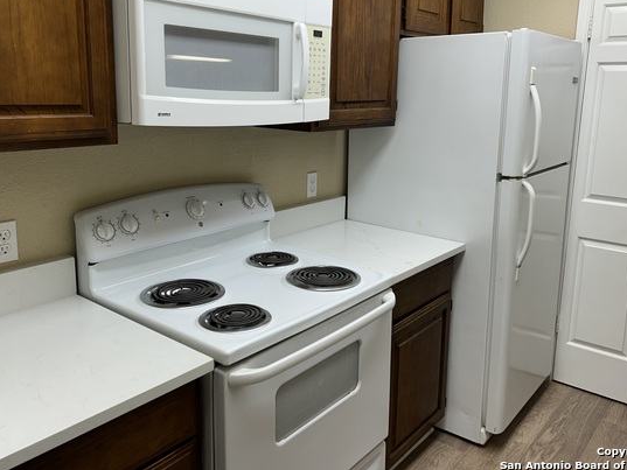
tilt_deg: -10.5
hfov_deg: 58.3
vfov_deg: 45.3
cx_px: 316
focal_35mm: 31
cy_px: 192
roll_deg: -0.8
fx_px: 562
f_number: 1.5
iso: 40
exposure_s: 1/167
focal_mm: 5.7
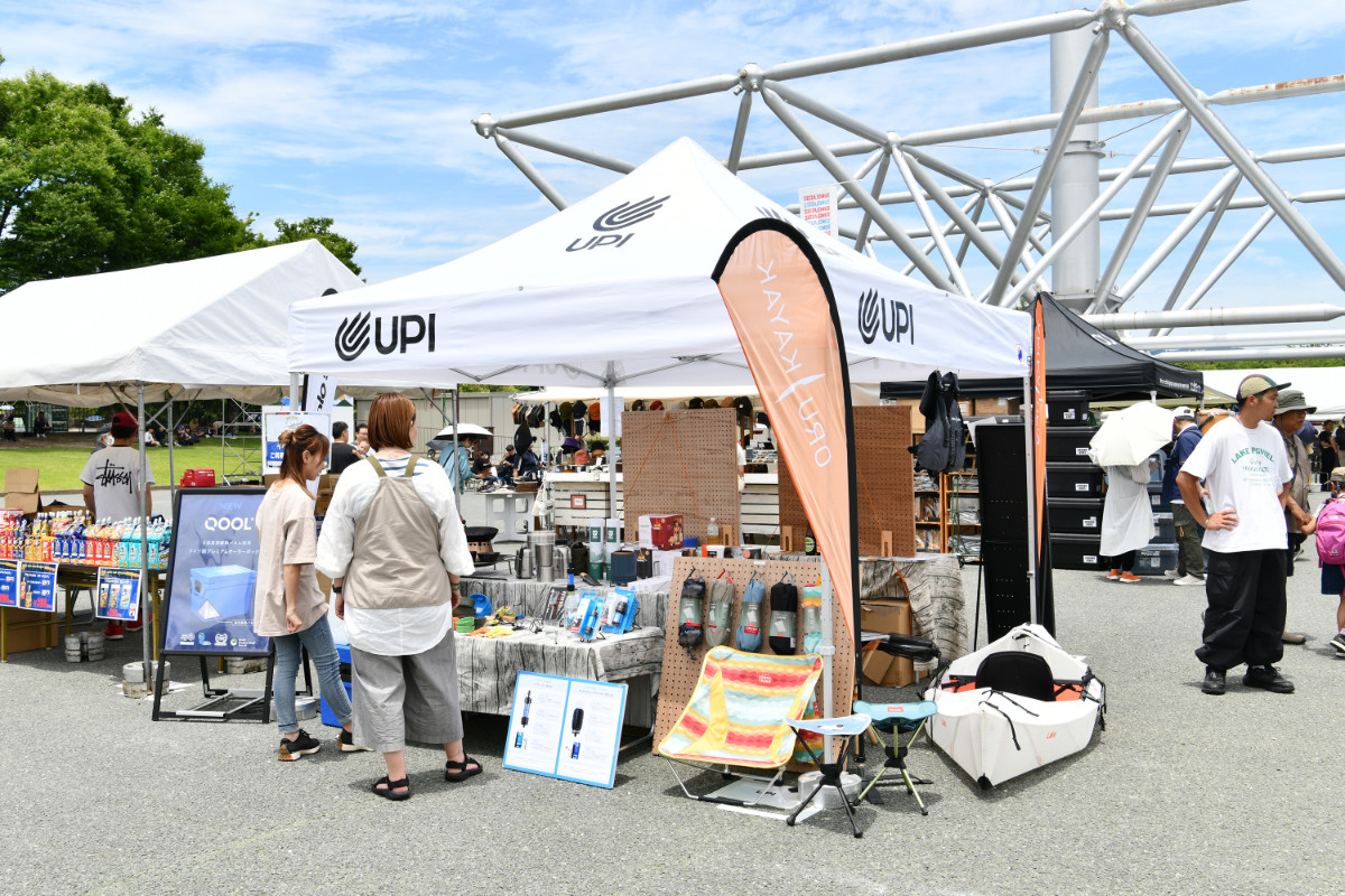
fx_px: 1195
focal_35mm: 32
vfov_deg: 41.1
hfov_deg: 58.7
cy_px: 448
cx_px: 672
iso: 200
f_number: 11
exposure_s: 1/250
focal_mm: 32
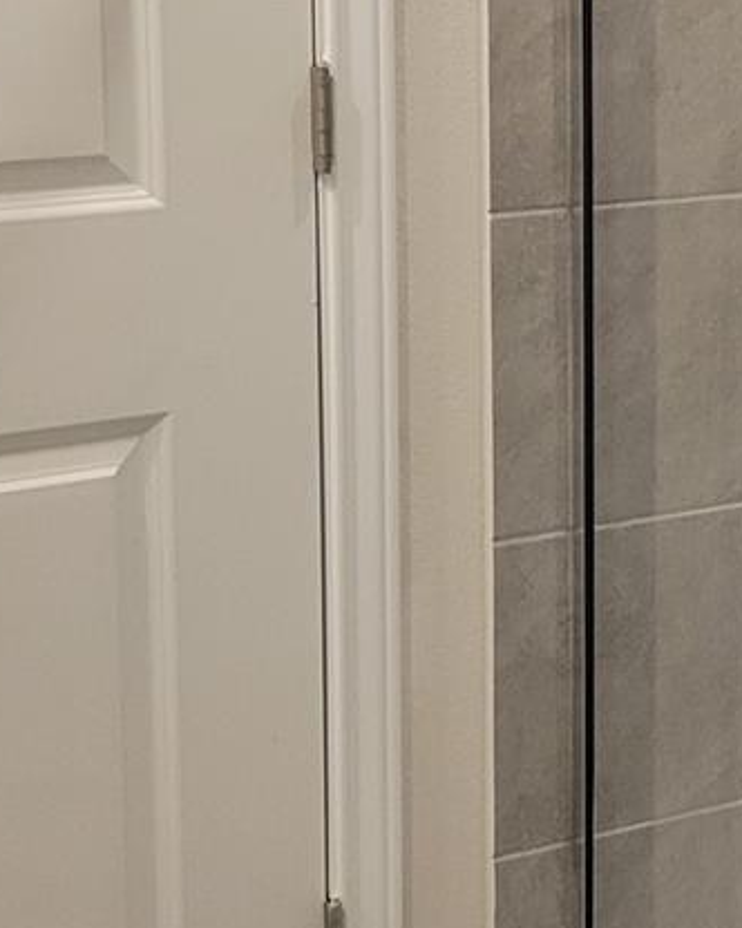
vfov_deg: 20.2
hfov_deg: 15.3
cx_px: 1075
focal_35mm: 94
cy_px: 228
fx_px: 2580
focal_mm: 5.4
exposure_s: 1/120
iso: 320
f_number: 1.8
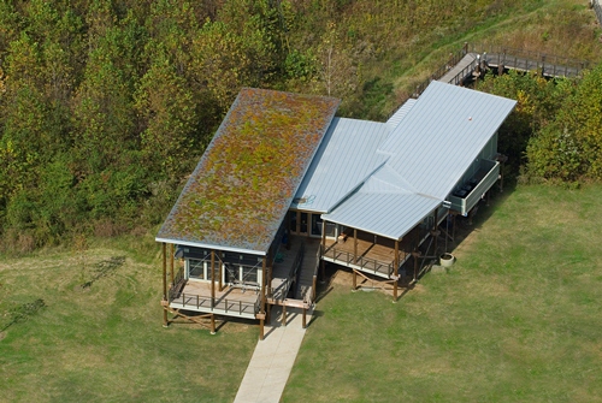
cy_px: 202
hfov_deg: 13.0
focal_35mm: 158
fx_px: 2638
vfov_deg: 8.7
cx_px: 301
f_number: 6.3
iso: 100
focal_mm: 105
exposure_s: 1/800
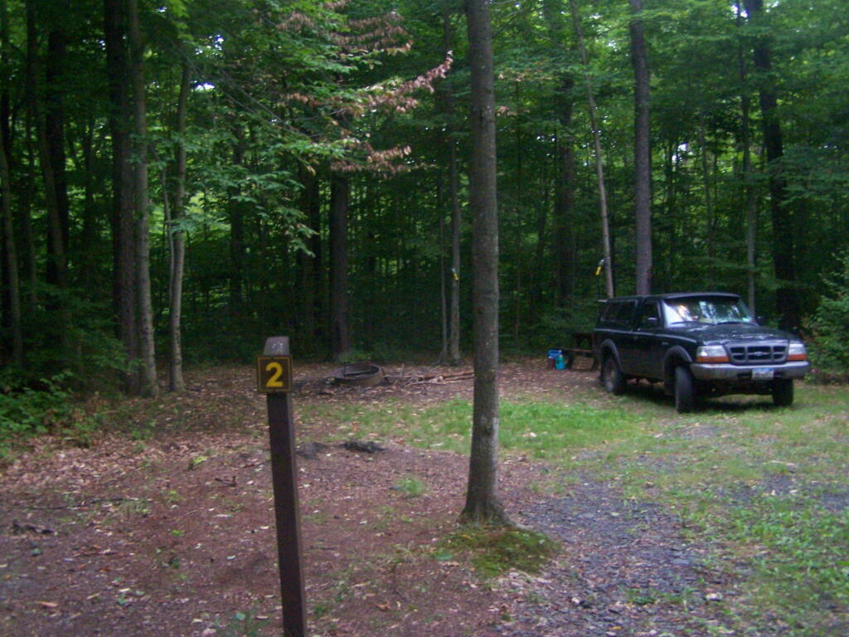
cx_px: 424
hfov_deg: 49.0
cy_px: 318
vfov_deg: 37.7
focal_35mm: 38
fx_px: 932
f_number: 3.2
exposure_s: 1/60
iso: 400
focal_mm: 6.3
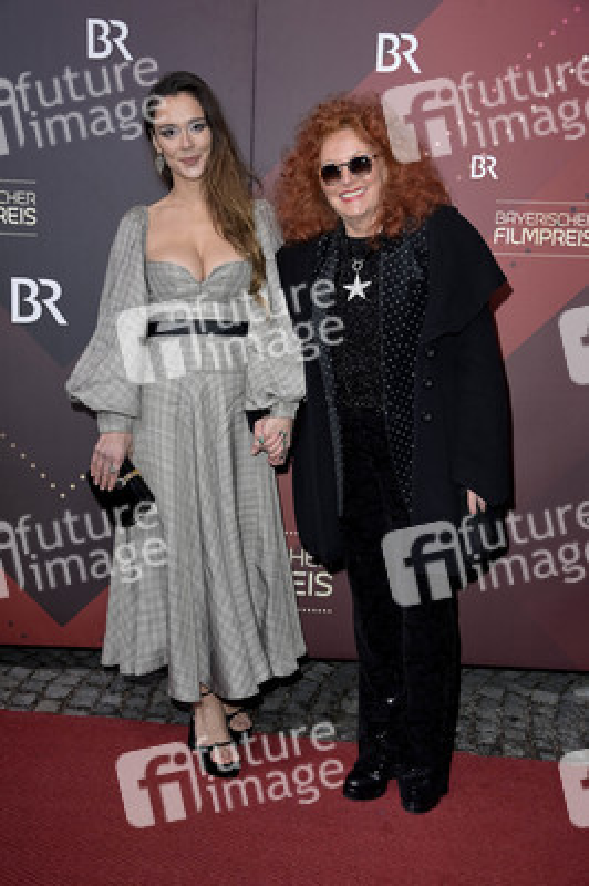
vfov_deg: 48.5
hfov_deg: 33.3
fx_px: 983
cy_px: 443
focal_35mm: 40
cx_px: 294
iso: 640
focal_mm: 40
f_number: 5.6
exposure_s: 1/250
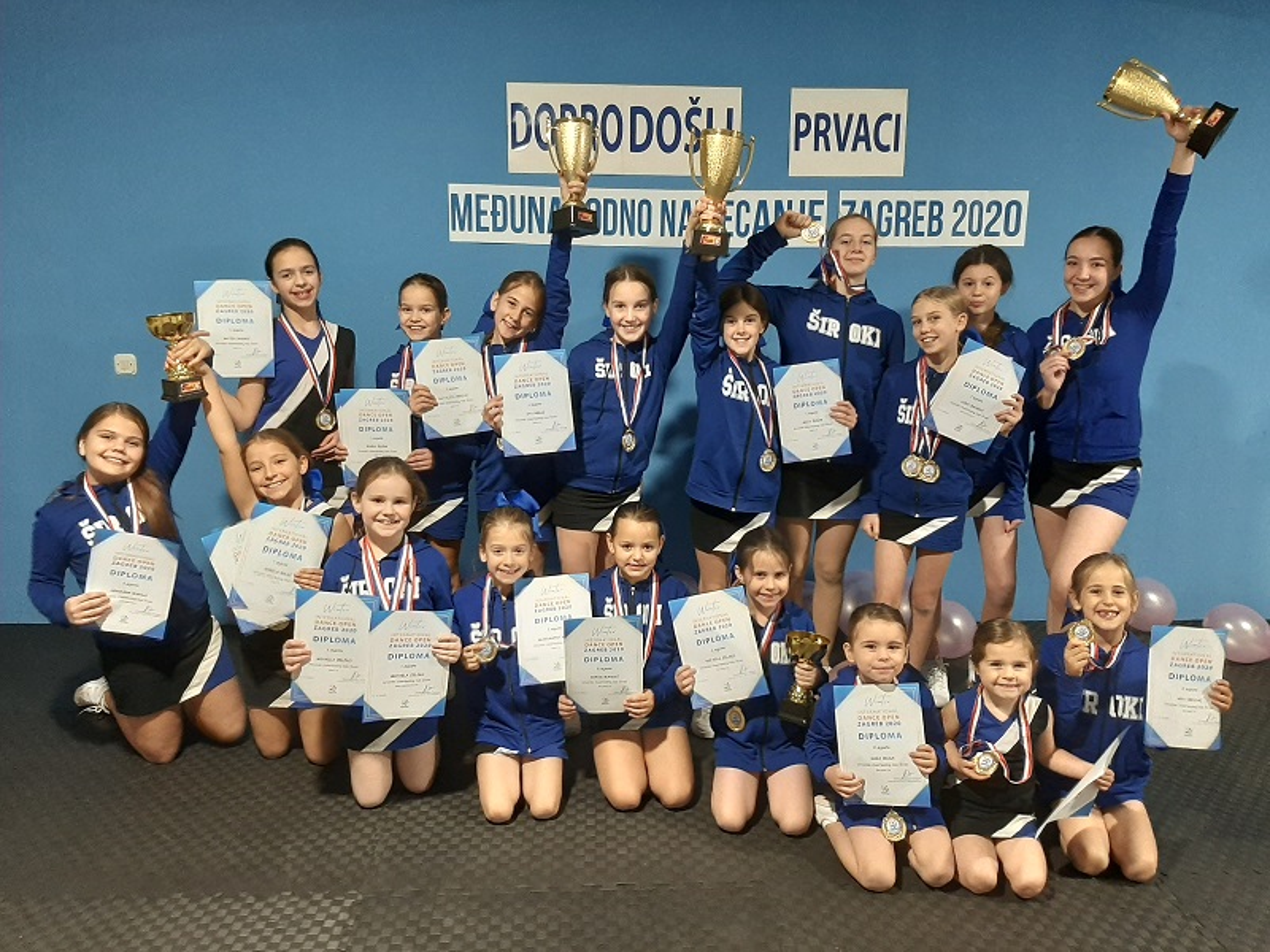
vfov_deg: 51.4
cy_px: 476
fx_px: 991
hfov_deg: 65.3
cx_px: 635
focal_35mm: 27
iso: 400
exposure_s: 1/20
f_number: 1.7
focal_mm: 3.93
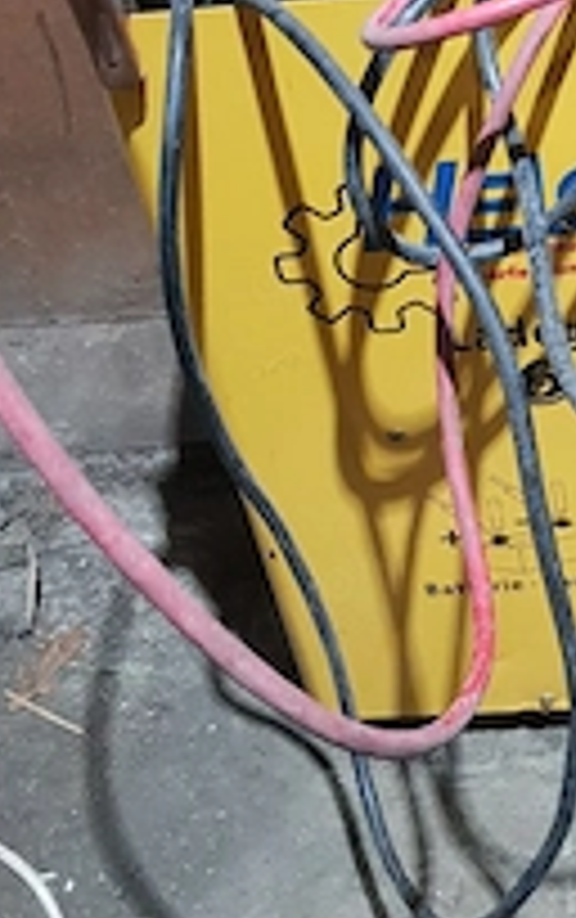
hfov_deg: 23.6
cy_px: 252
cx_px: 472
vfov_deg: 36.8
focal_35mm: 54
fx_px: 1352
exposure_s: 1/11
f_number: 1.7
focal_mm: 4.2
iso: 200
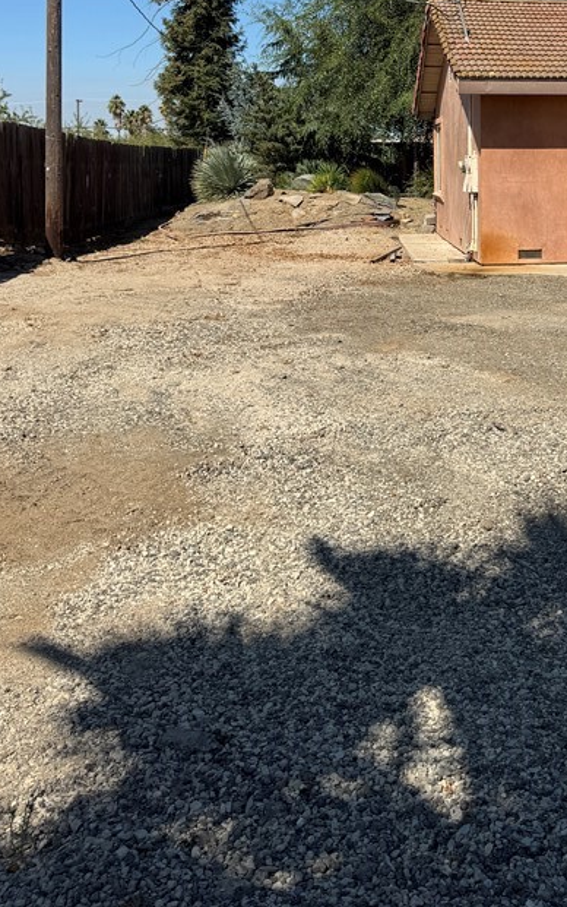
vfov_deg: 45.0
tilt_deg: -1.2
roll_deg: +0.9
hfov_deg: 29.4
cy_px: 193
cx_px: 507
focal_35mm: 42
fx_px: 1037
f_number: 1.78
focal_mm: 6.76
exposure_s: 1/5814
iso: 80
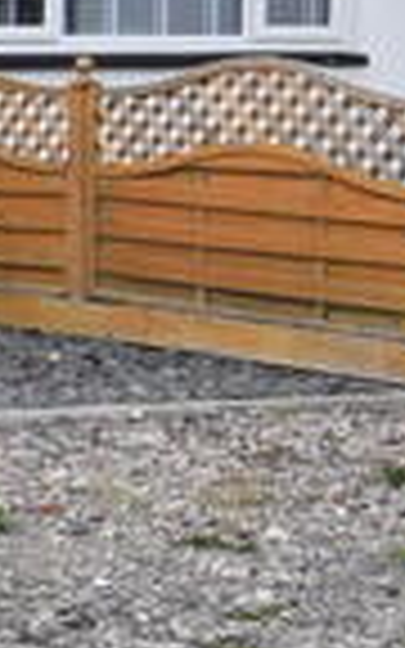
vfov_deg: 12.8
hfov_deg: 6.3
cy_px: 61
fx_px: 2872
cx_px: -1328
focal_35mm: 163
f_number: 9
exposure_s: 1/320
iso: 200
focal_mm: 15
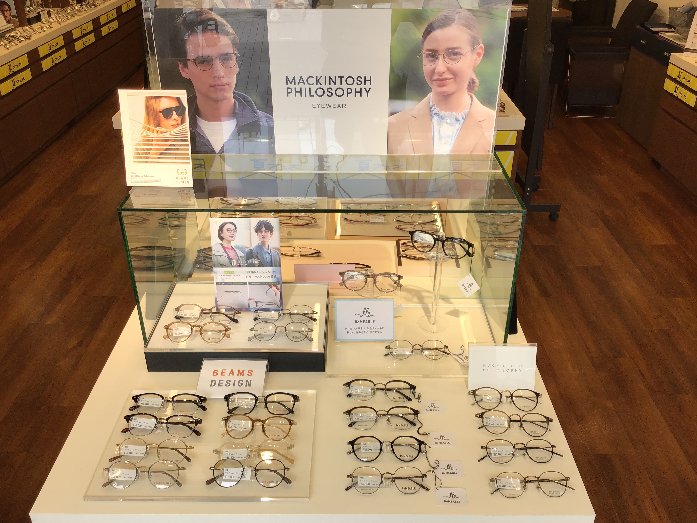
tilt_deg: -30.1
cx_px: 348
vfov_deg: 45.4
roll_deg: -0.9
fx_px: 624
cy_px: 262
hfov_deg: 58.4
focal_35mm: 31
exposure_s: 1/143
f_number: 2.4
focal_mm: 3.3
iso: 25
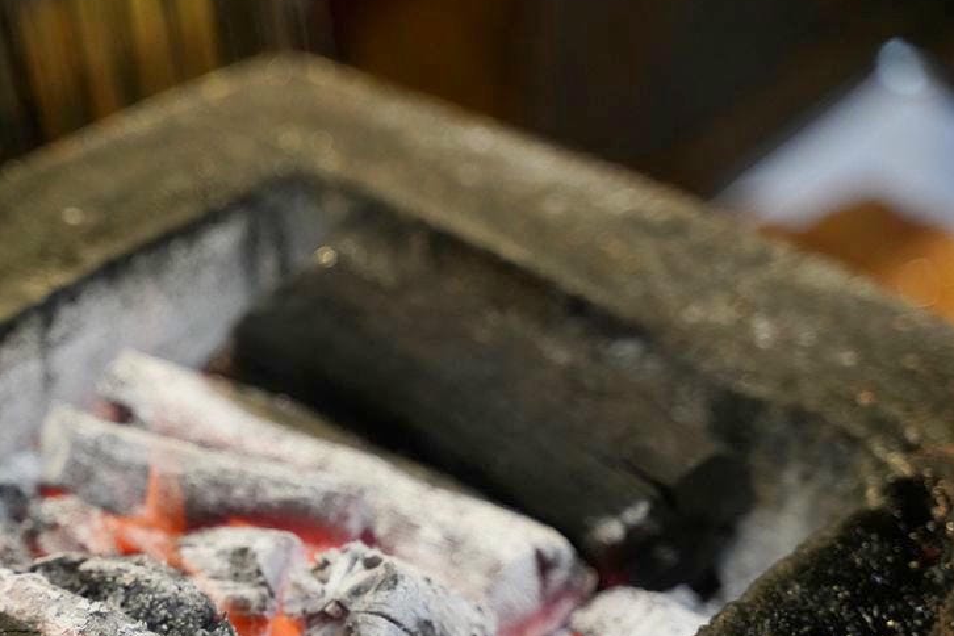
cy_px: 443
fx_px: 3286
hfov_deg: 16.5
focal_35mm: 124
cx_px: 261
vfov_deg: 11.0
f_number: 2.8
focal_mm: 75
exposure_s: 1/160
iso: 4000
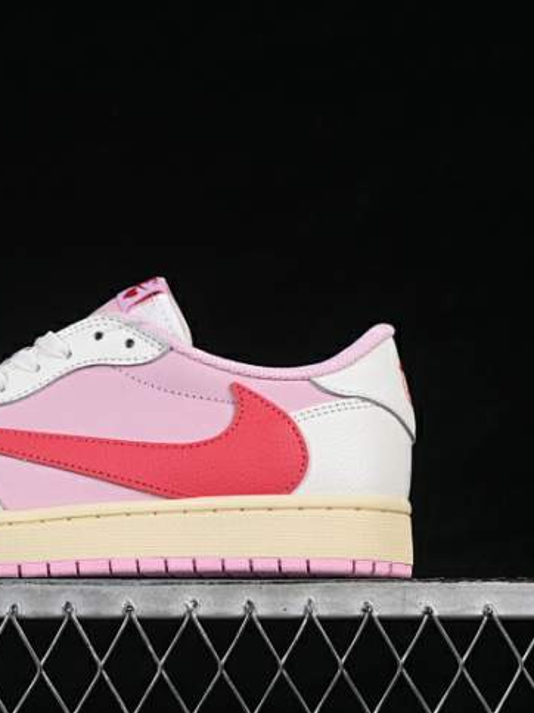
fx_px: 2243
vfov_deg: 18.0
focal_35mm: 109
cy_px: 357
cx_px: 46
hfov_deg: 13.4
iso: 160
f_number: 8
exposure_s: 1/80
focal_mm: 50
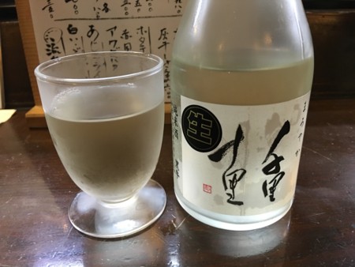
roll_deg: +1.5
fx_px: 298
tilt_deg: -25.3
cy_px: 134
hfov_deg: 61.6
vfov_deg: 48.3
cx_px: 178
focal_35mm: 29
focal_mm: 4.15
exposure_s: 1/8
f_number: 2.2
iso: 100
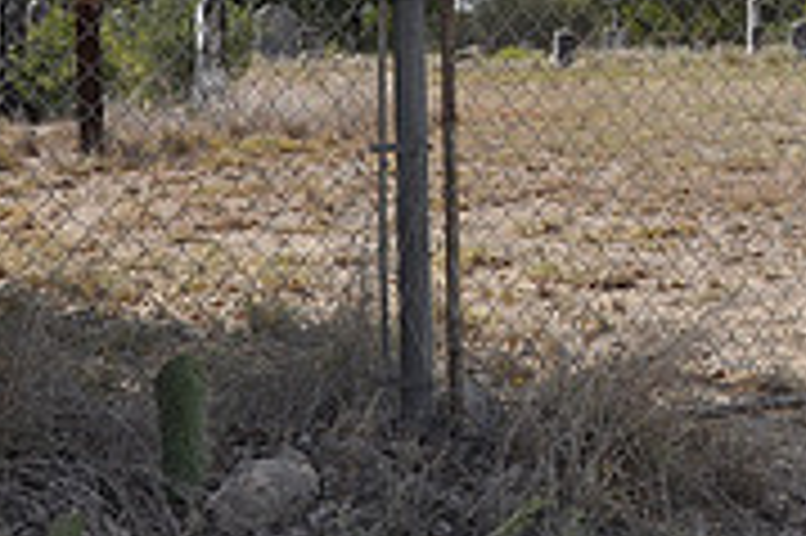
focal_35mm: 107
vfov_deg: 12.6
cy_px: -2
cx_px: 1090
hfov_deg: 17.7
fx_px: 2393
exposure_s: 1/200
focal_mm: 22
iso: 200
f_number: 7.1
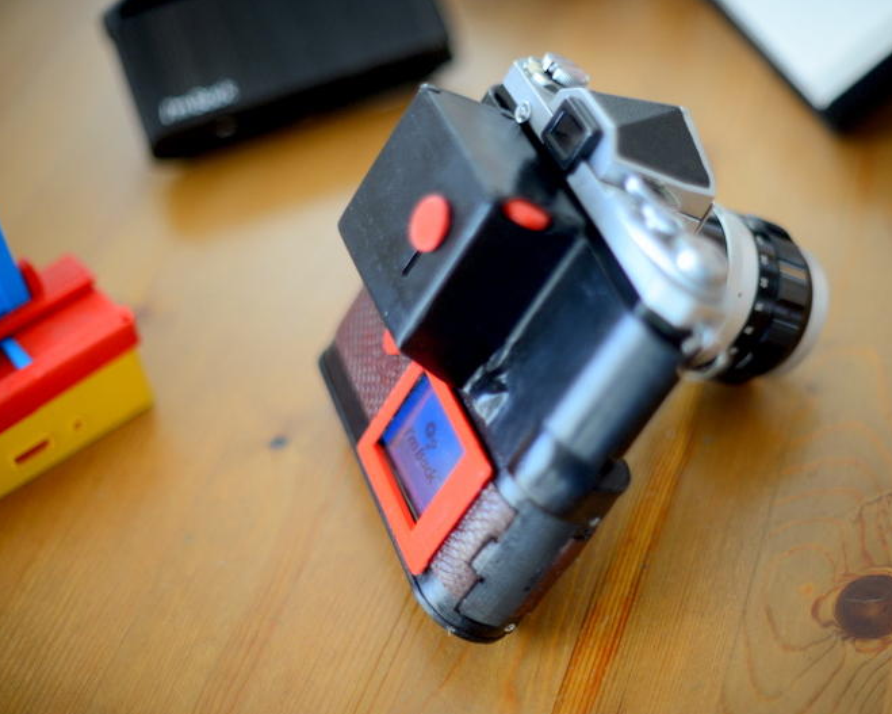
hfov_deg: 32.9
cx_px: 531
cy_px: 359
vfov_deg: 26.7
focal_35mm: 57
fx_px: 1505
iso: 640
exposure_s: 1/800
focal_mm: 50
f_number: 1.2
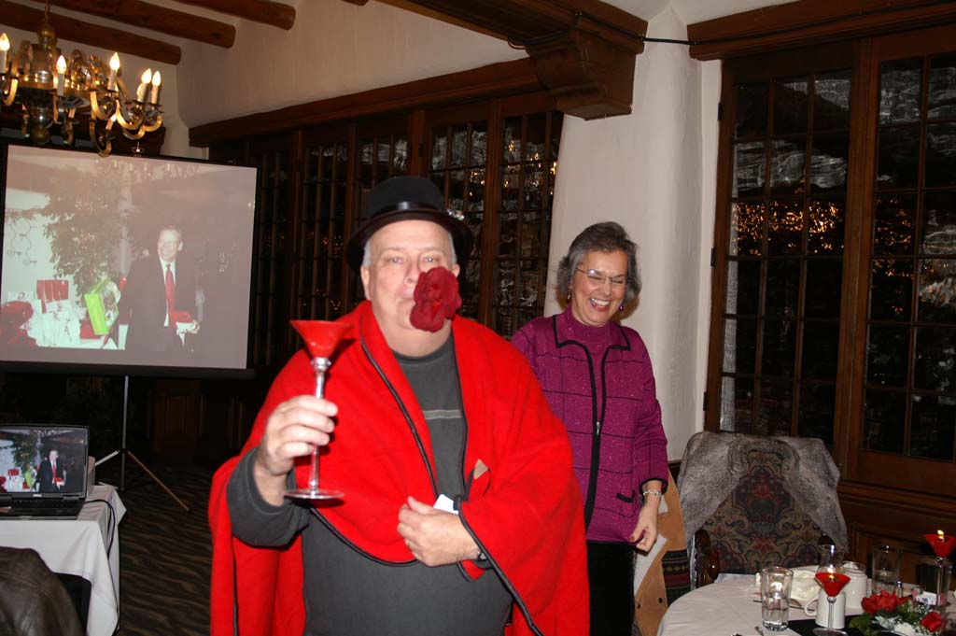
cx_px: 478
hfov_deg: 57.3
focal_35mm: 33
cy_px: 318
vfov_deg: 39.9
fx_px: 876
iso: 200
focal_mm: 22
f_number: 3.5
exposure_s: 1/60
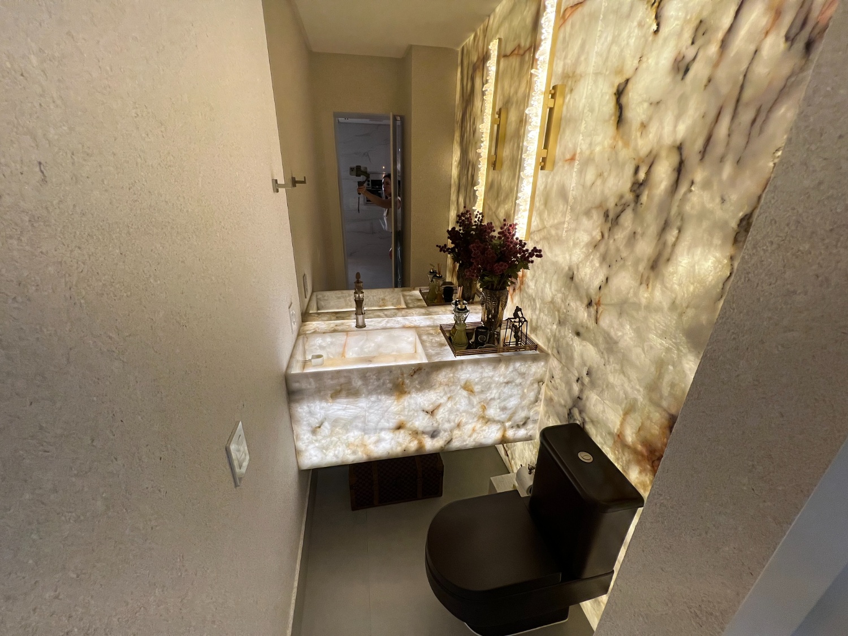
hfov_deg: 106.2
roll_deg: -1.7
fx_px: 318
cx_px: 424
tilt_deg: -23.2
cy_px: 318
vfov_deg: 89.9
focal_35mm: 13
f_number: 1.8
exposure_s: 1/120
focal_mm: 1.57
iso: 64
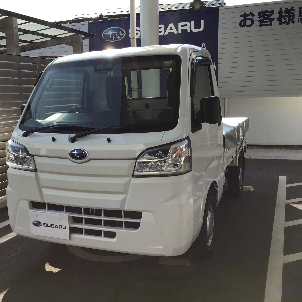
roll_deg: +1.2
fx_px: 365
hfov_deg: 44.7
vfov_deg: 44.9
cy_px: 150
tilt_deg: -10.1
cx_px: 120
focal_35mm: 37
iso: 25
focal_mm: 3.3
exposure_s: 1/747
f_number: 2.4
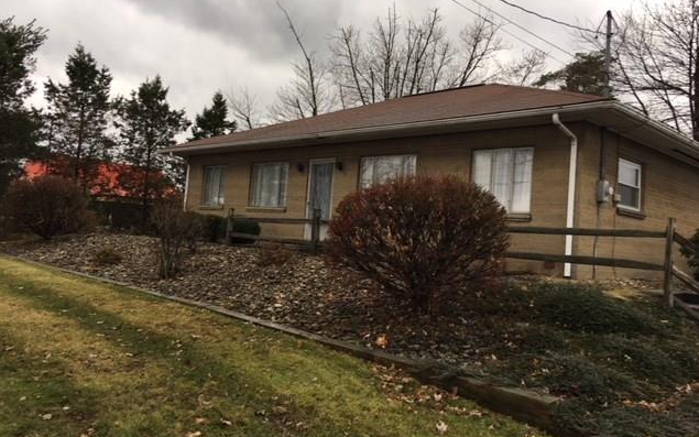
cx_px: 351
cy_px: 200
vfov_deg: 40.6
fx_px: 591
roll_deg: -3.7
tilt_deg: +4.8
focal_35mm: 31
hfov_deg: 61.2
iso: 25
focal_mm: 4.15
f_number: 2.2
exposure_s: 1/60
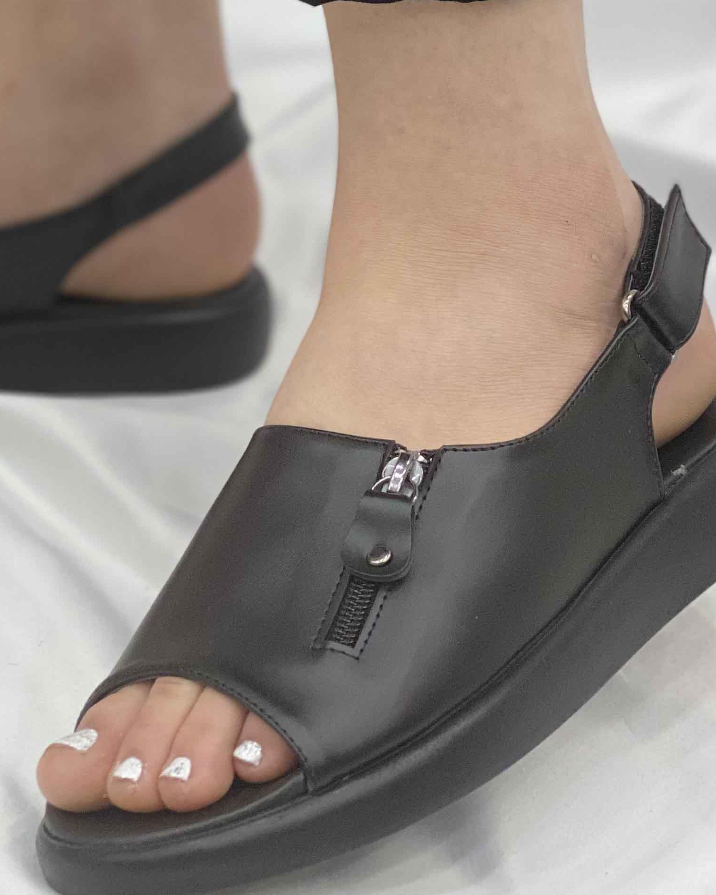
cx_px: 150
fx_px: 2861
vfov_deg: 17.7
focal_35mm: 108
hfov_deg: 14.2
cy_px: 255
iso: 125
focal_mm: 6
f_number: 2
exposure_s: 1/100
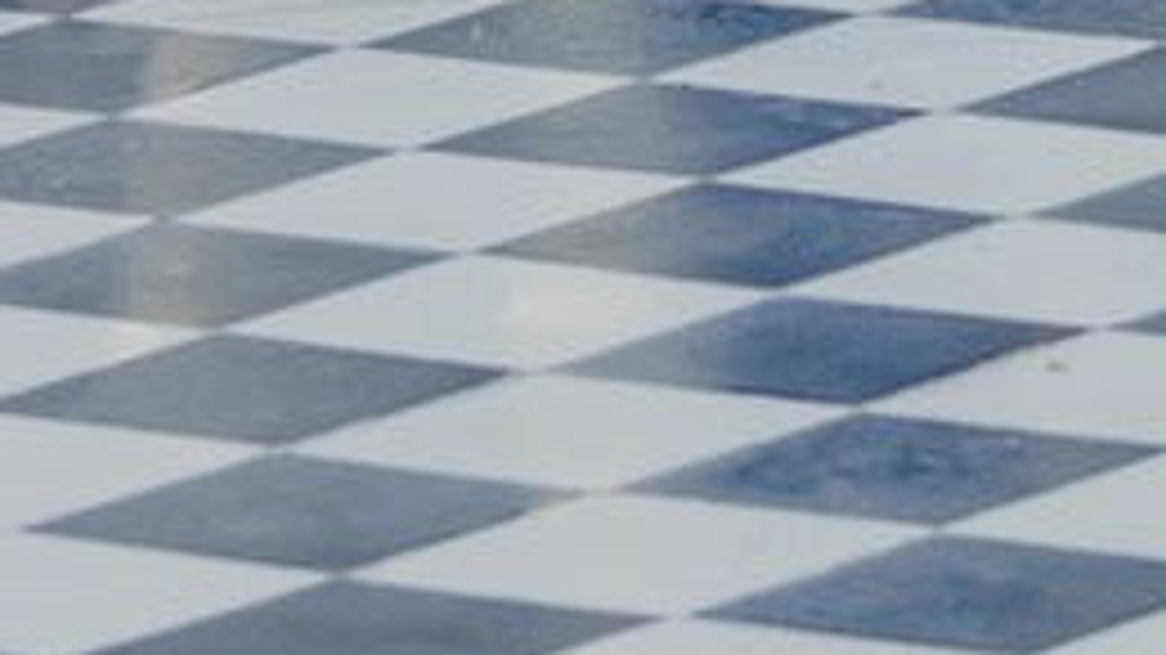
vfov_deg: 2.2
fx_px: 15947
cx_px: 2357
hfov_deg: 4.1
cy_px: -3284
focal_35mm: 516
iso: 160
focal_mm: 50
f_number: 2.5
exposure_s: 1/320
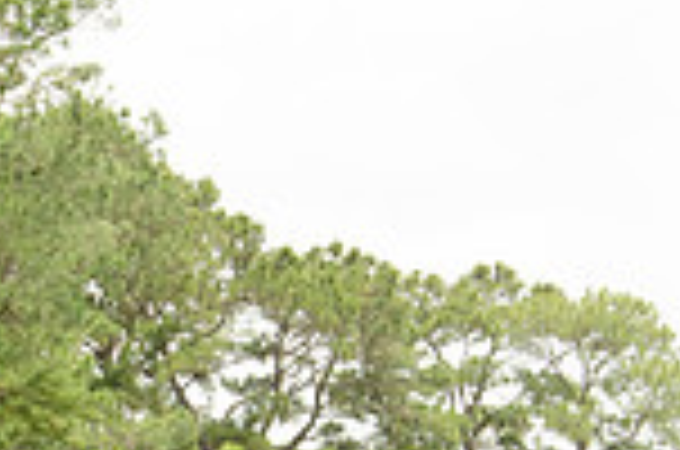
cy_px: 693
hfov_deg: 7.2
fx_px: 5429
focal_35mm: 288
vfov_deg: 4.7
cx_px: 86
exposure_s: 1/160
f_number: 13
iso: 400
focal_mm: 50
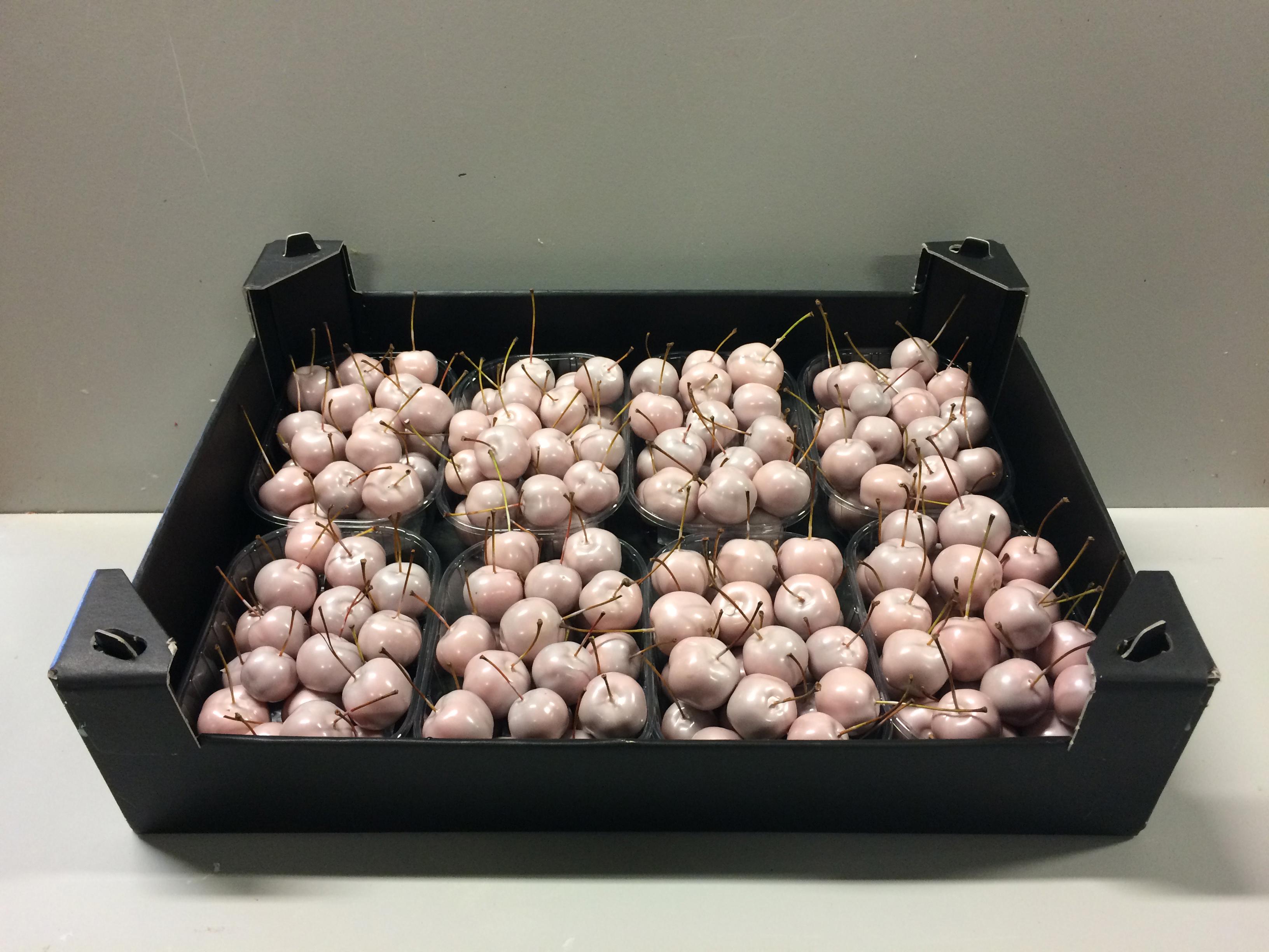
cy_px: 476
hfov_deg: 61.7
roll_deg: +0.1
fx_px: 1063
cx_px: 634
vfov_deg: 48.2
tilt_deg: -25.2
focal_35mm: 29
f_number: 2.2
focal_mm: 4.15
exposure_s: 1/33
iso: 200
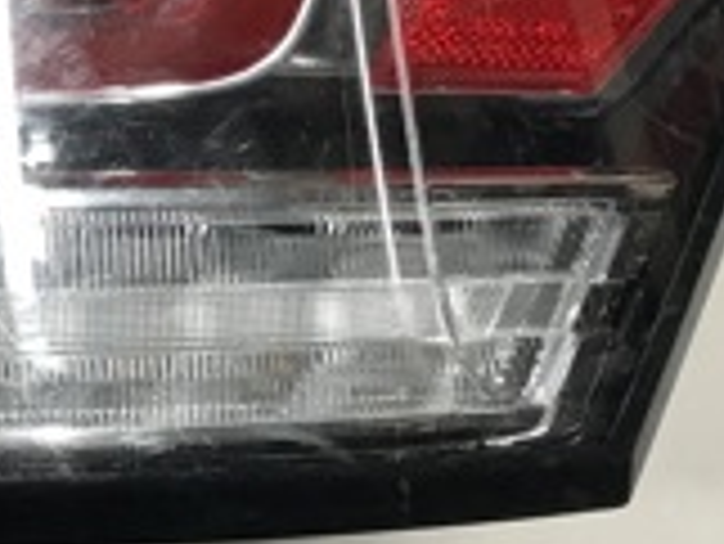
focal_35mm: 111
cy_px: -61
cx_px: -40
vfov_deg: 13.1
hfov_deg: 17.2
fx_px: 2323
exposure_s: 1/33
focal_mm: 3.99
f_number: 1.8
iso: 32
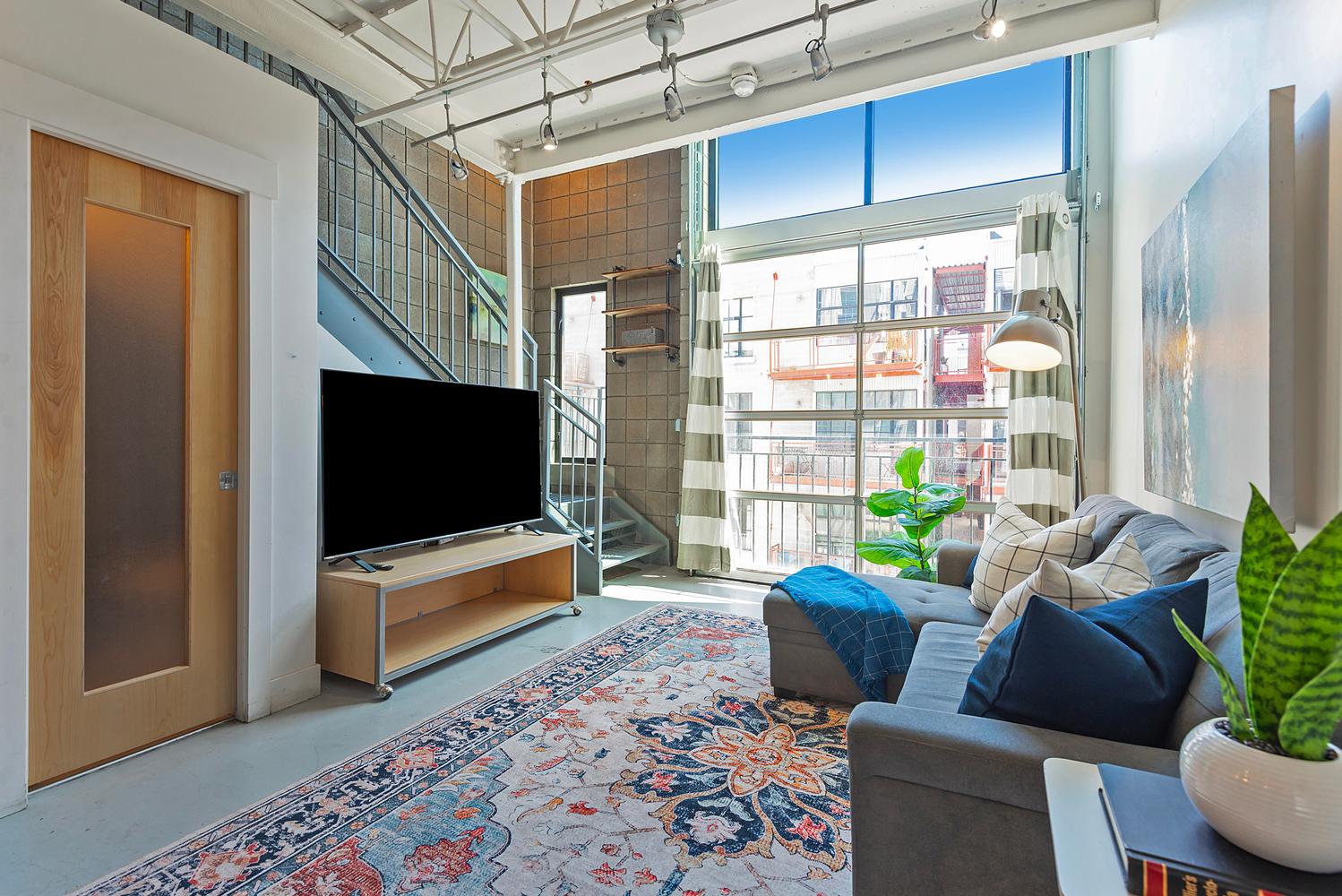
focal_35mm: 16
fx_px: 597
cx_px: 671
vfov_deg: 73.8
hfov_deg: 96.7
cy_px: 448
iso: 320
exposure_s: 1/20
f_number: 7.1
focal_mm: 16
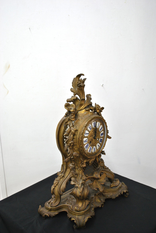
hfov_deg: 37.0
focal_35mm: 36
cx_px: 78
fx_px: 233
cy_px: 116
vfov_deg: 53.1
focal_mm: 24
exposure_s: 1/20
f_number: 4
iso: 200
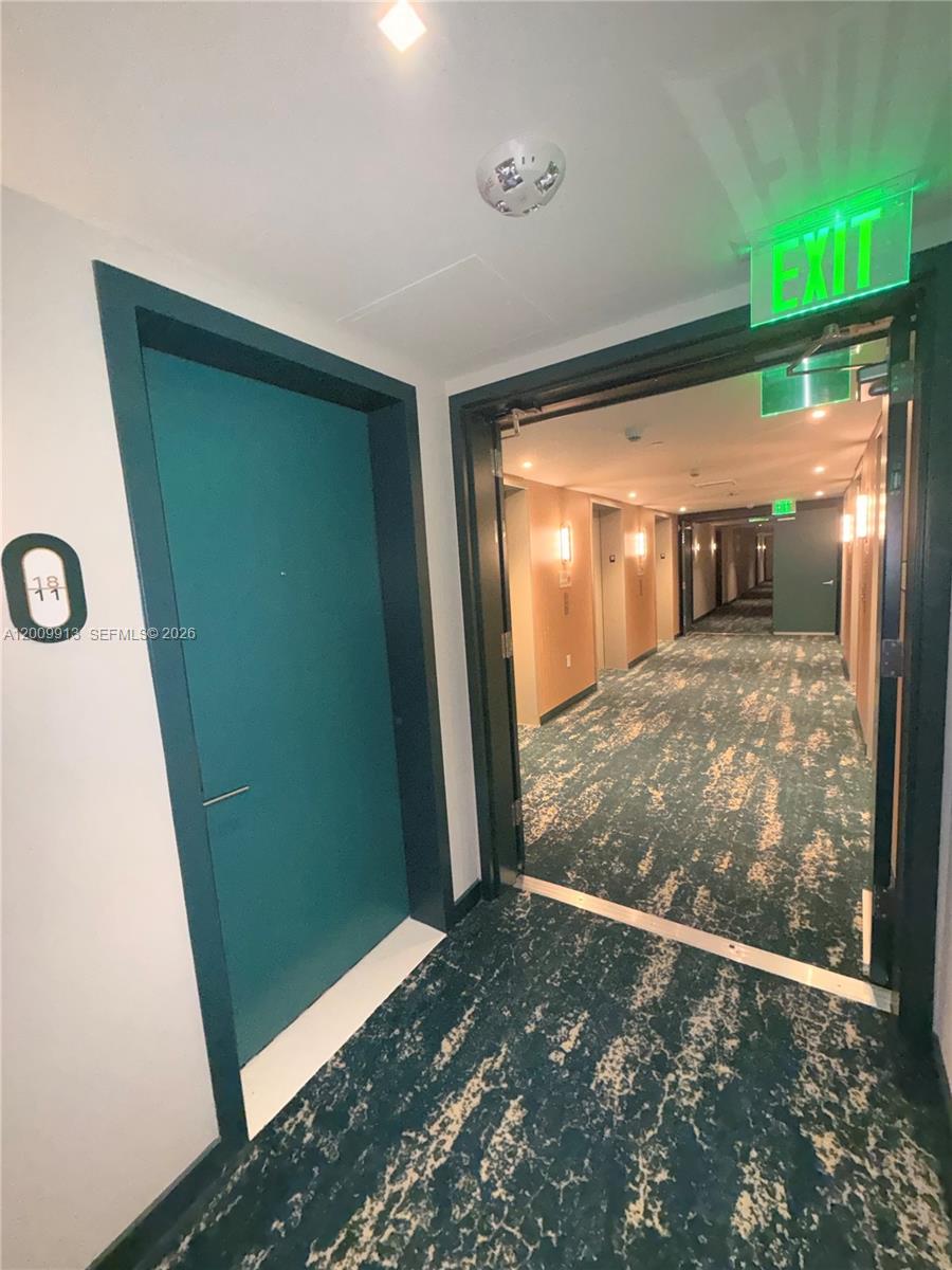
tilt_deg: -6.3
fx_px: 513
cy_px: 635
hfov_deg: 85.7
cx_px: 476
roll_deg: +3.4
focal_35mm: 14
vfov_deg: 102.1
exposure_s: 1/60
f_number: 2.2
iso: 1250
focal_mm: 2.22
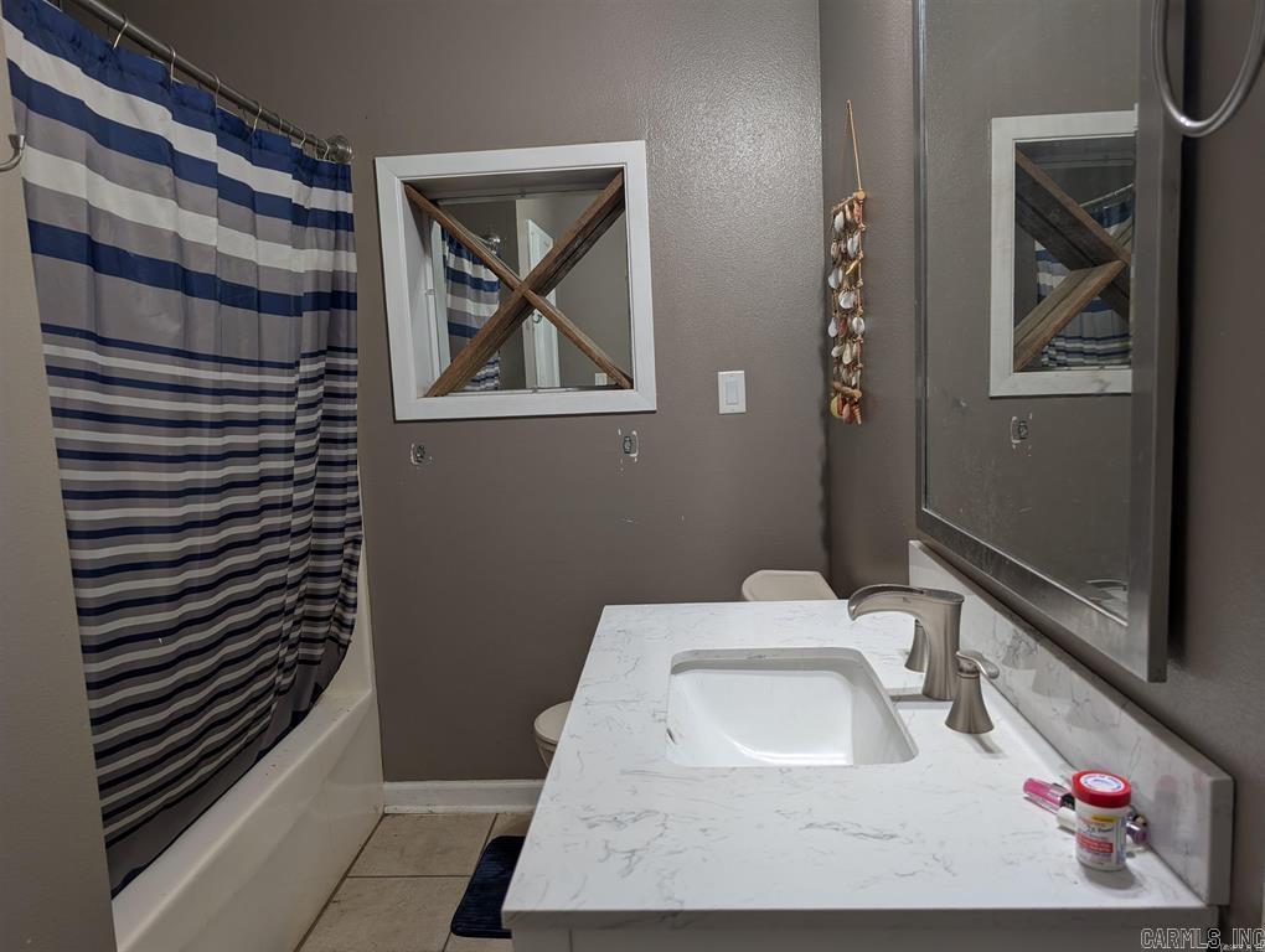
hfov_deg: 71.5
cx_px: 632
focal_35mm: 24
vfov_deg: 56.9
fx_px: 878
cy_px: 476
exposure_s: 1/30
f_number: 1.68
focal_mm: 6.9
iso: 24
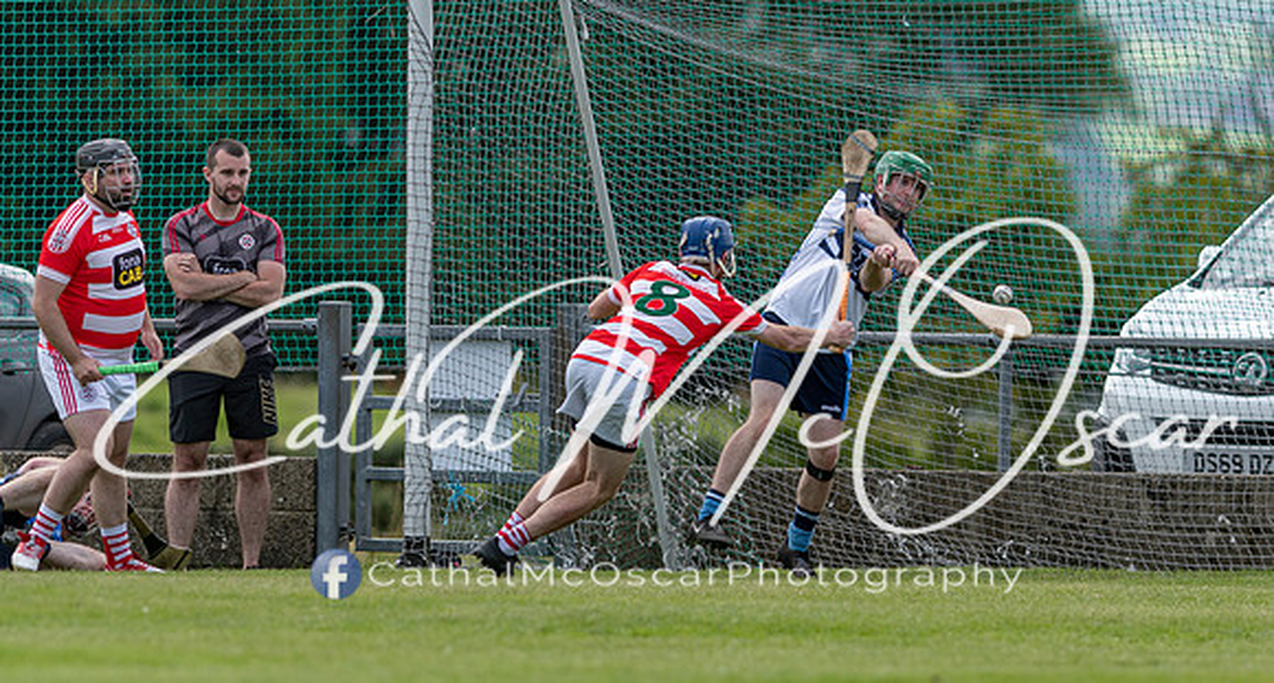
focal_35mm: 683
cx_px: 865
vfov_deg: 1.7
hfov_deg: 3.2
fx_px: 22815
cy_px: 522
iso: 100
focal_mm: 300
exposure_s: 1/1250
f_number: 2.8
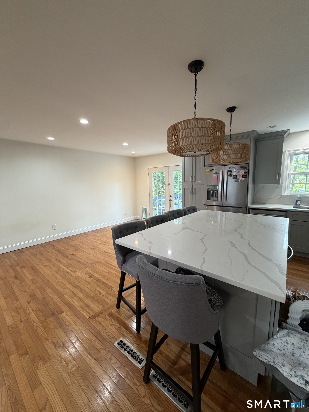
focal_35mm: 14
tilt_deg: -7.1
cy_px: 206
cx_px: 154
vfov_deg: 102.1
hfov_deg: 85.7
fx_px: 167
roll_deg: +1.7
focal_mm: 2.22
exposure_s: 1/60
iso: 200
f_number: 2.2
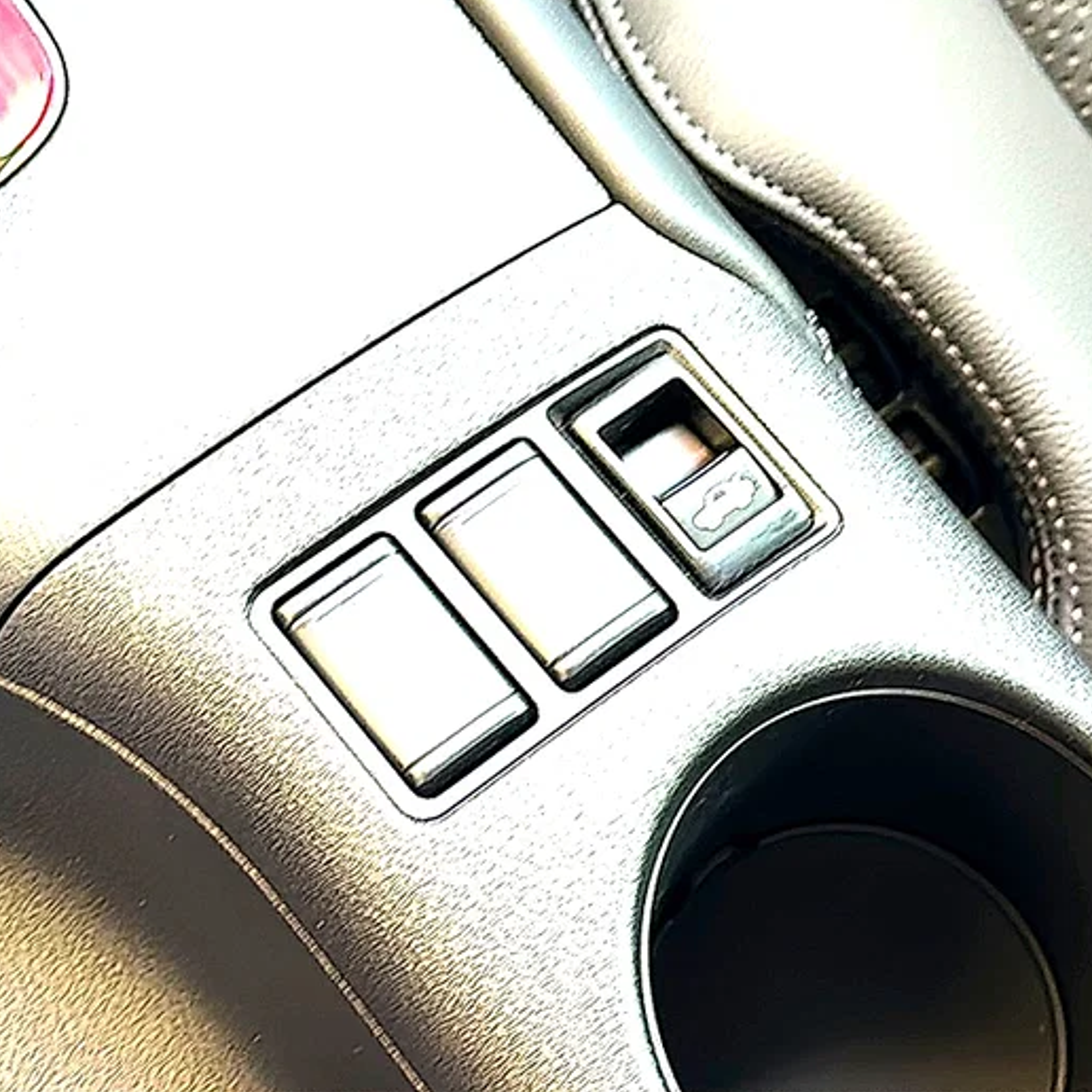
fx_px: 2141
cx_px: 559
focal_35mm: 60
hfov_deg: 28.6
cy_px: 543
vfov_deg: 28.6
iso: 64
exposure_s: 1/40
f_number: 1.78
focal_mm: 6.86
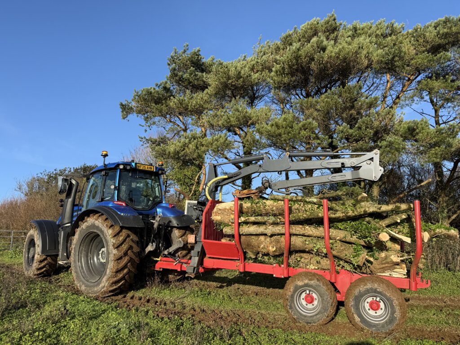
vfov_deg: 56.8
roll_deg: +2.4
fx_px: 319
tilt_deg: +14.6
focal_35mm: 24
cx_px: 230
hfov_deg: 71.6
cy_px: 172
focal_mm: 6.76
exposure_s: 1/2299
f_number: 1.78
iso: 80
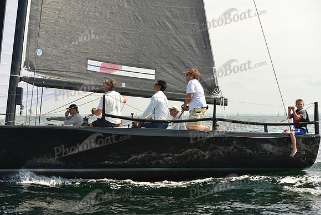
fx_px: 624
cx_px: 160
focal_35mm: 70
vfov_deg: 19.5
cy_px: 108
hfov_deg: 28.8
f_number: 6.3
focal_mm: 70
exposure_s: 1/1250
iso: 320
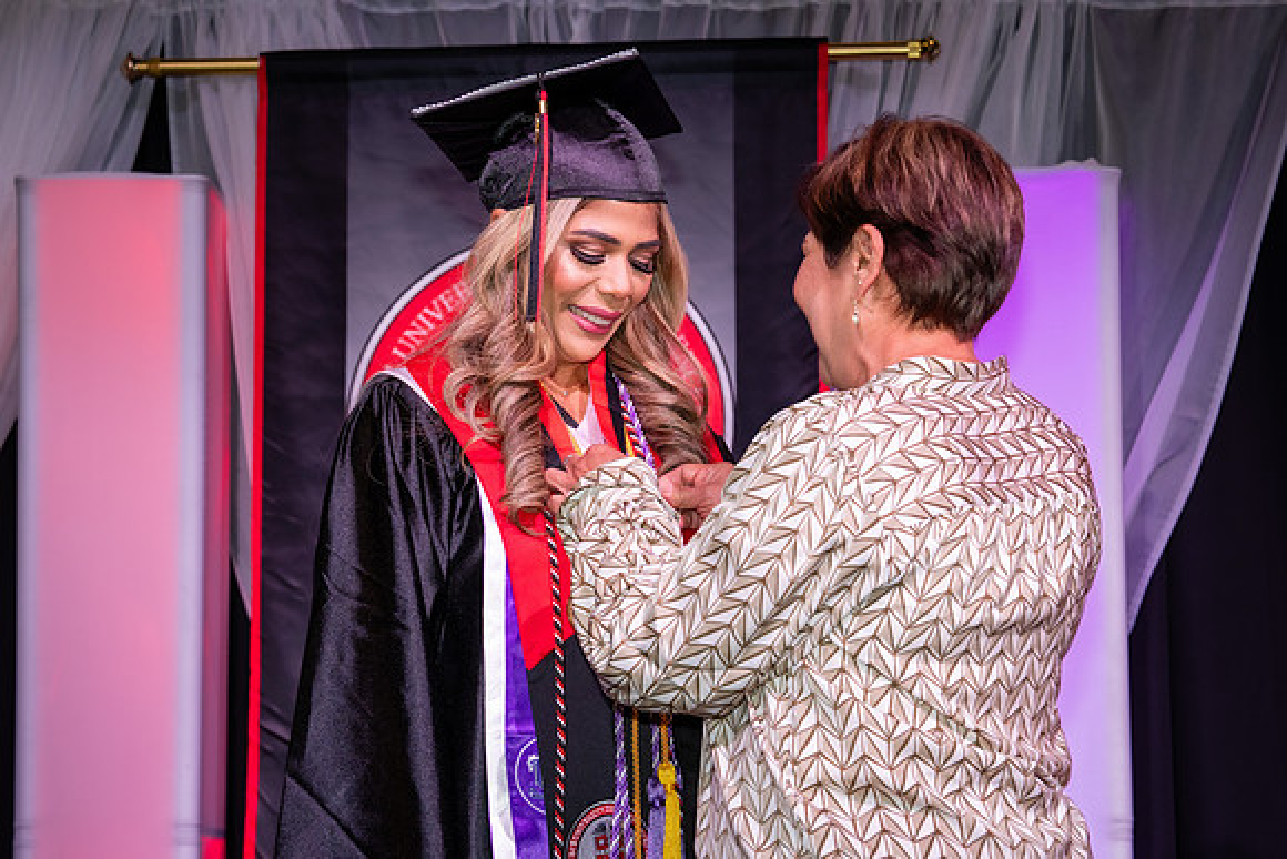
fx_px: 3496
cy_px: 464
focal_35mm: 98
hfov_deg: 20.9
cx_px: 619
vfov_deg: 14.0
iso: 800
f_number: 5.6
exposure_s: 1/160
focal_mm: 70
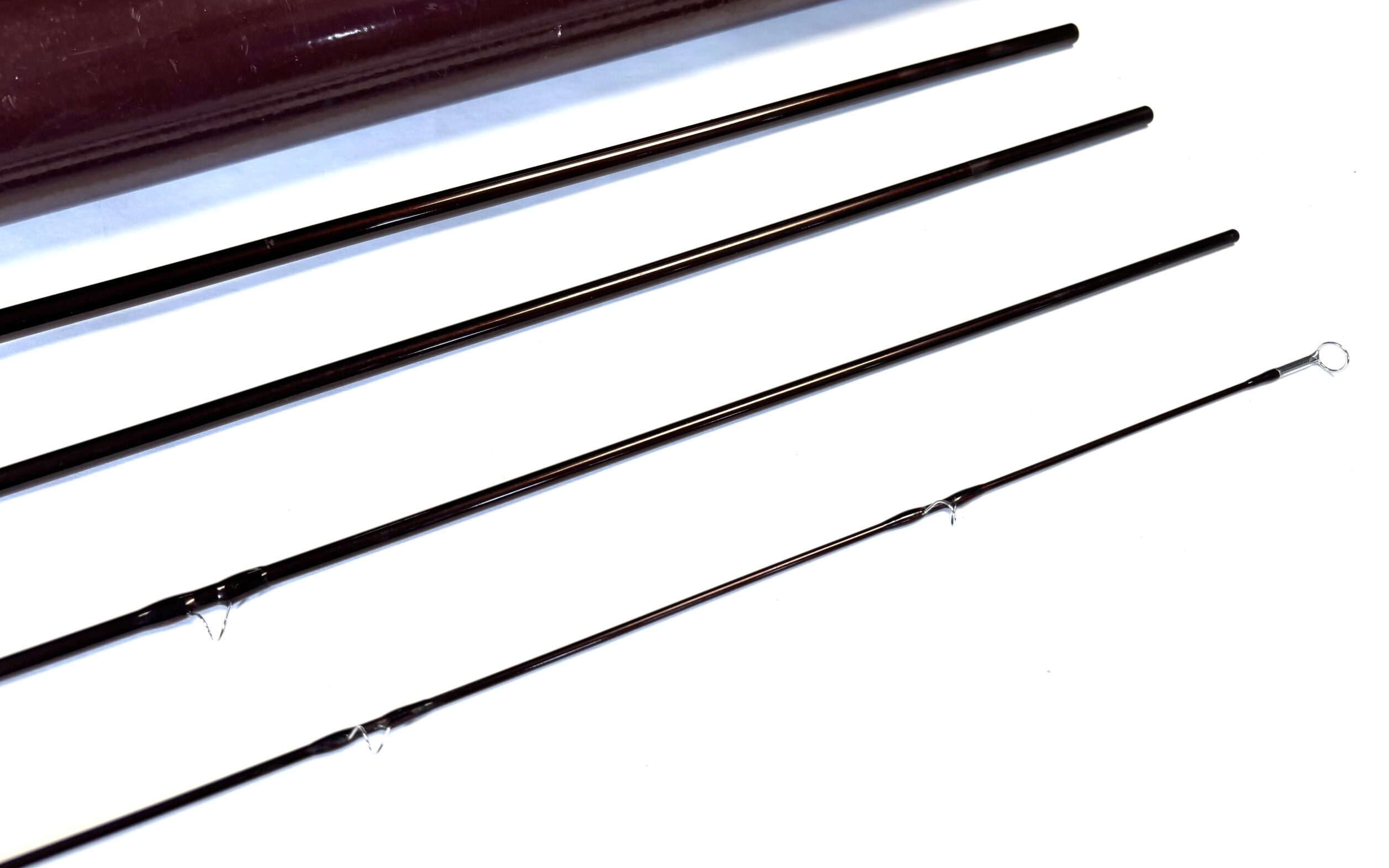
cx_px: 684
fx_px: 1060
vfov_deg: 44.4
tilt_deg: -56.1
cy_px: 358
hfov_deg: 66.5
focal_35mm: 28
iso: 40
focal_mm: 5.96
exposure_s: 1/121
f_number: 1.6
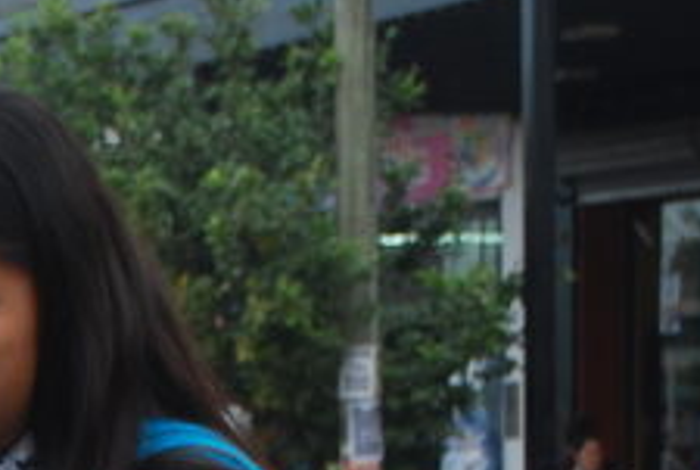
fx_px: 4662
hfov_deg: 8.2
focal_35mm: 239
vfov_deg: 5.6
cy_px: 957
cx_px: -709
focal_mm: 35
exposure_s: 1/125
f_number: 5.6
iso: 160
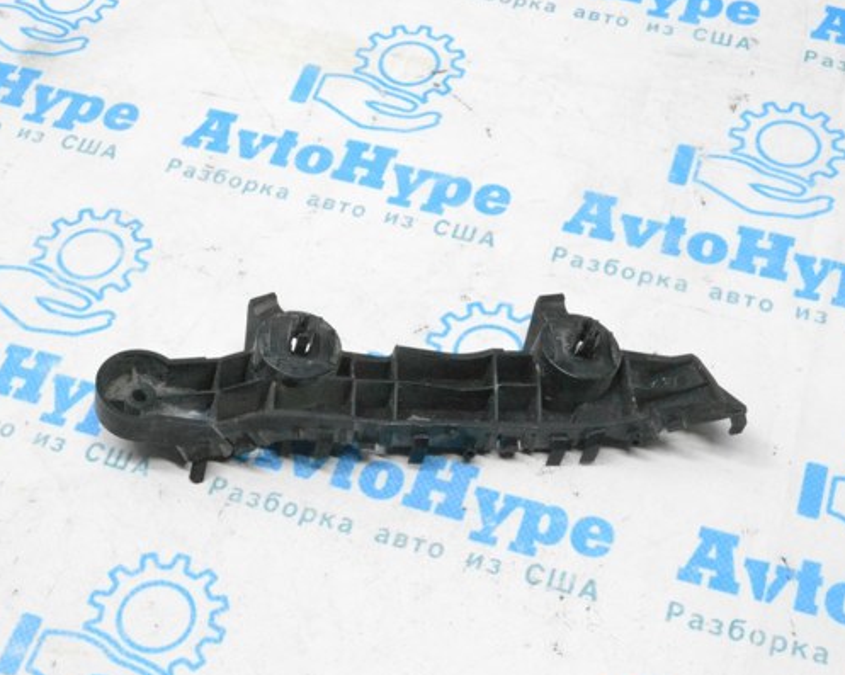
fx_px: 1450
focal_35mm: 58
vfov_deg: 26.2
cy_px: 355
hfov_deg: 32.5
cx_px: 406
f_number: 18
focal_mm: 32
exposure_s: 1/50
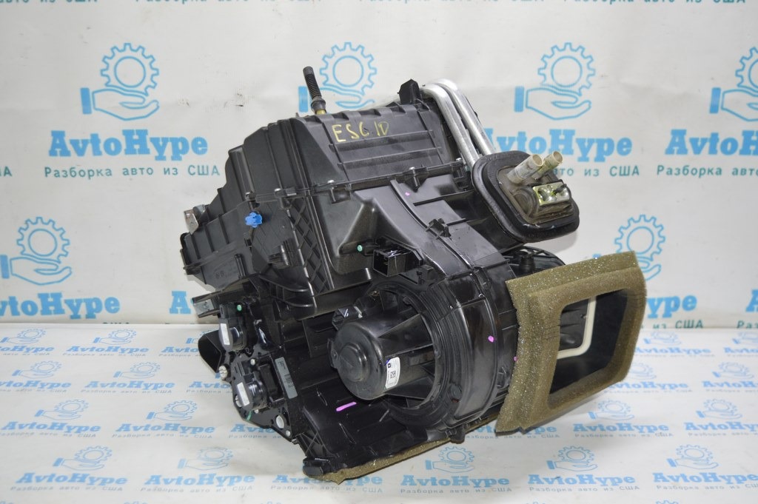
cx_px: 379
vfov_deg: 33.0
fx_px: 852
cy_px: 252
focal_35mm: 40
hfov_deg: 48.0
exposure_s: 1/60
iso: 500
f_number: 4
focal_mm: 27
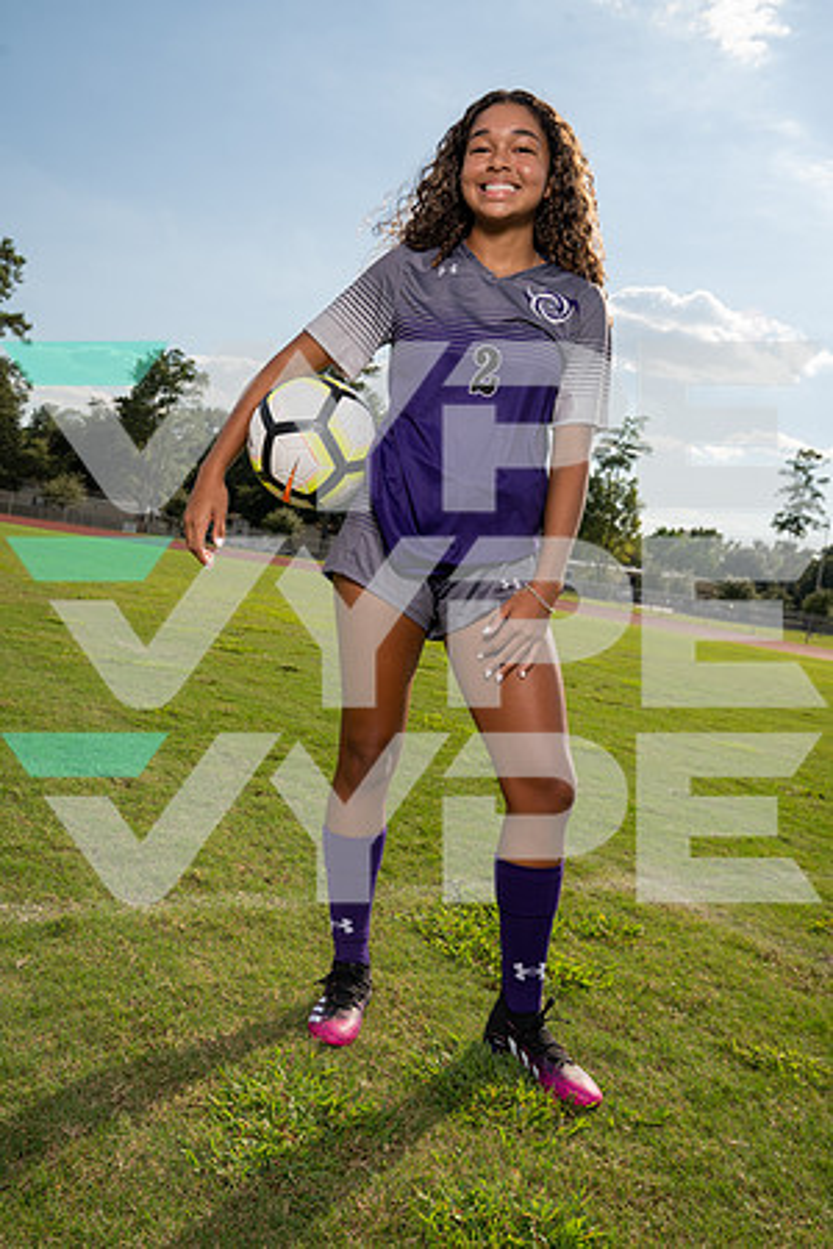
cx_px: 416
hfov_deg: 42.3
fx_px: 1076
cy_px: 624
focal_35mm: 31
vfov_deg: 60.3
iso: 250
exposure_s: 1/640
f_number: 8
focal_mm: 31
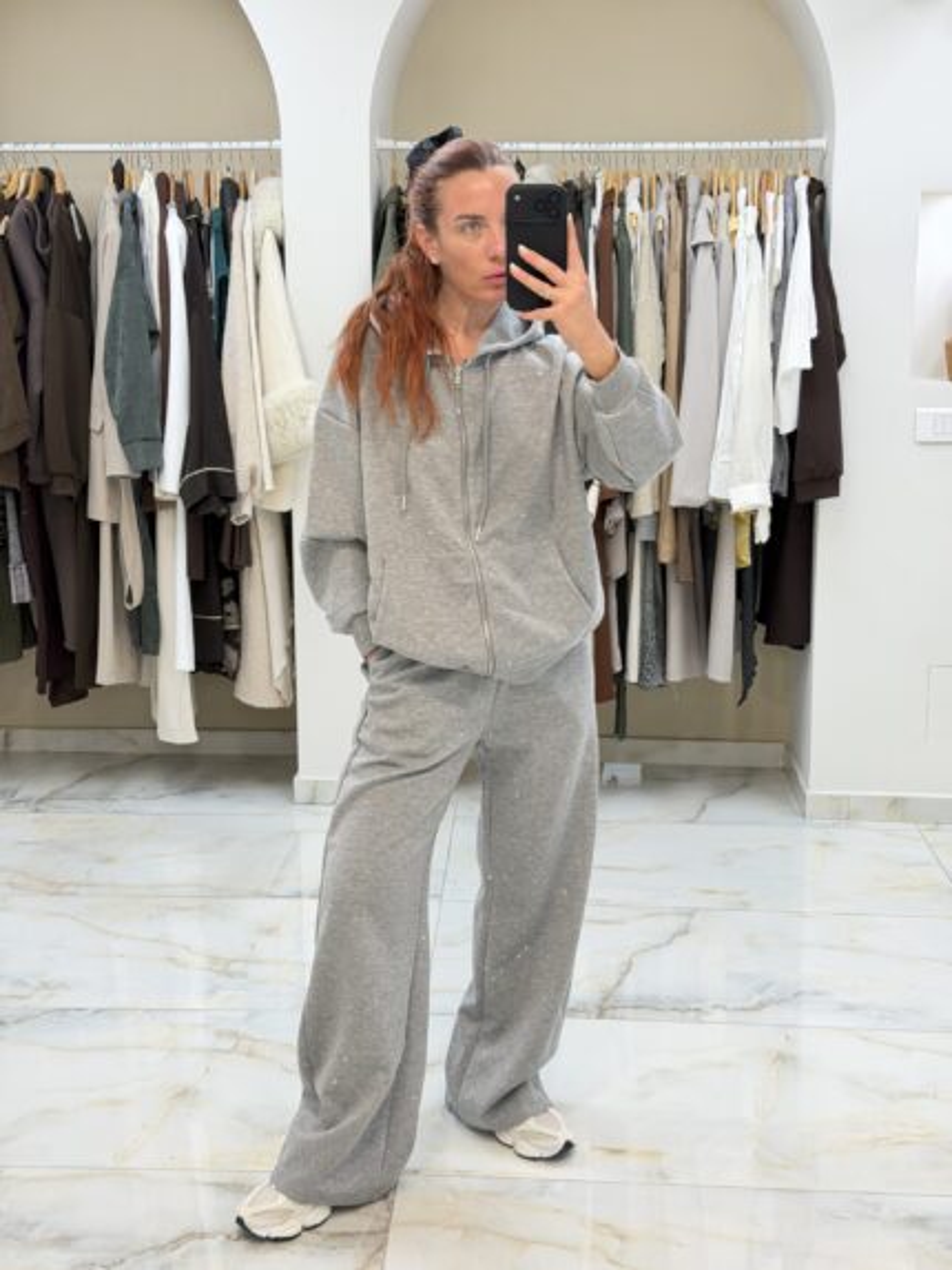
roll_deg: +0.3
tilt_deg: -14.2
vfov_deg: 39.6
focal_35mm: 48
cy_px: 635
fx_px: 1759
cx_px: 476
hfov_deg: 30.3
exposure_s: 1/50
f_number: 1.78
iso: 80
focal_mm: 6.76
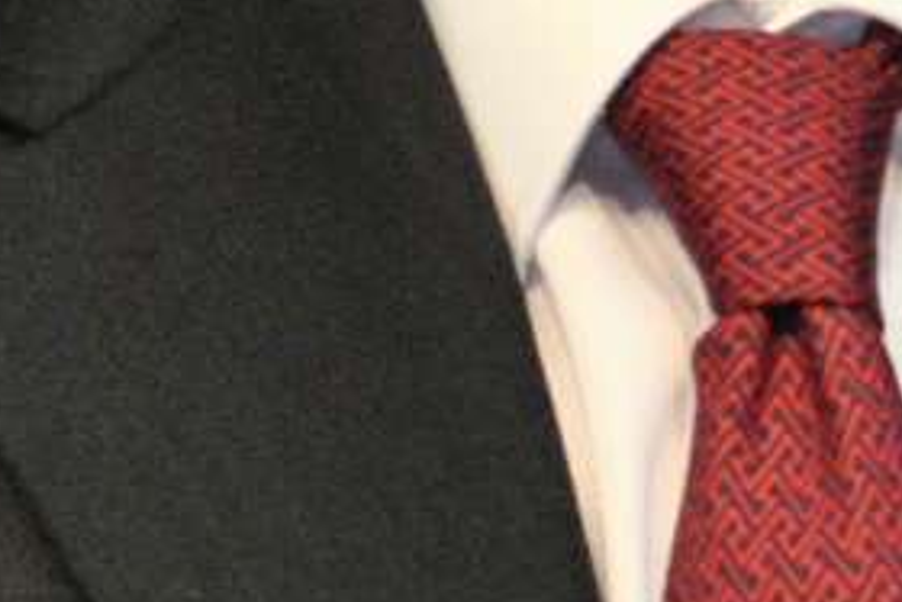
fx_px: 17171
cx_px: 902
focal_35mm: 685
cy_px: -132
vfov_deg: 2.0
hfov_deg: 3.0
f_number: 4.2
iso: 800
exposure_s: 1/60
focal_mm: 66
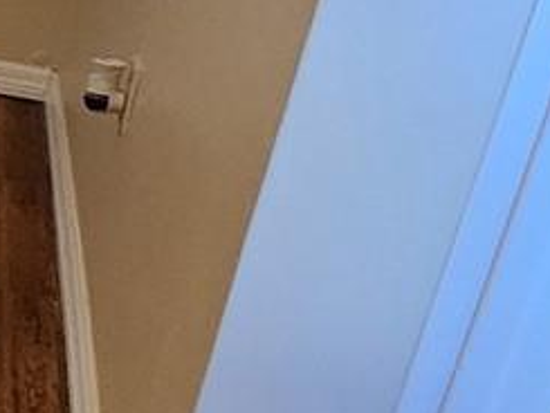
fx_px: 1351
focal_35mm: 85
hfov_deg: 10.6
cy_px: -97
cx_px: -1214
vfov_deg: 16.6
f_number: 2.2
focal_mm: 2.2
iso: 320
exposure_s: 1/30
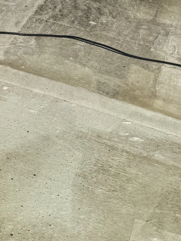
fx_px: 649
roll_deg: -2.9
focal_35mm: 93
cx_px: -53
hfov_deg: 15.2
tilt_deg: -20.3
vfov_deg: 19.1
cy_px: -95
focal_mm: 6.76
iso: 80
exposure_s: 1/15152
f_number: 1.78
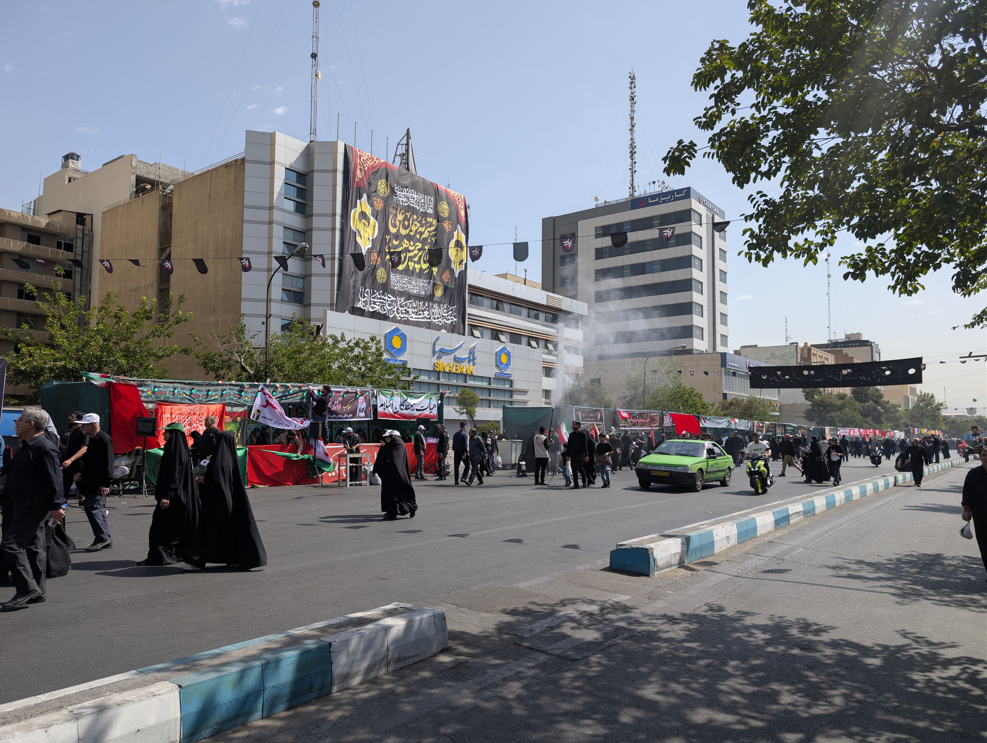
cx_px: 494
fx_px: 685
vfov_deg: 56.9
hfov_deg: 71.5
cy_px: 372
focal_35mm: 24
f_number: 1.68
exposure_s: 1/1205
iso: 22
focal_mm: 6.9
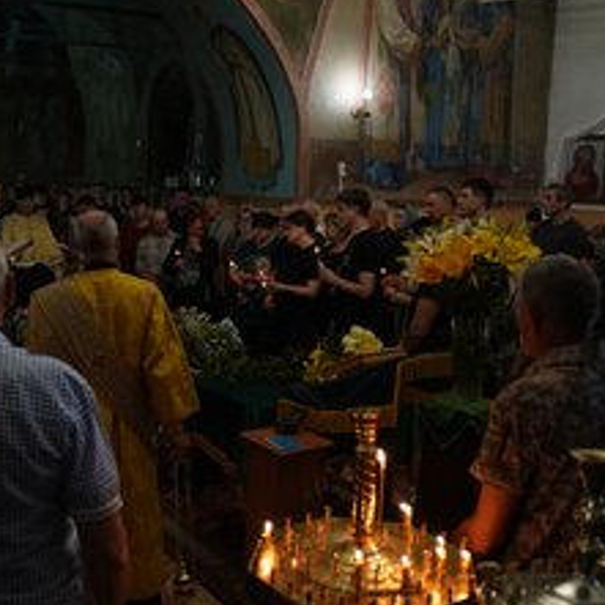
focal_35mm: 43
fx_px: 850
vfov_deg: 39.2
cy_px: 283
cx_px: 203
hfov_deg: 38.7
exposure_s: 1/320
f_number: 2.8
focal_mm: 28
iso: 5000
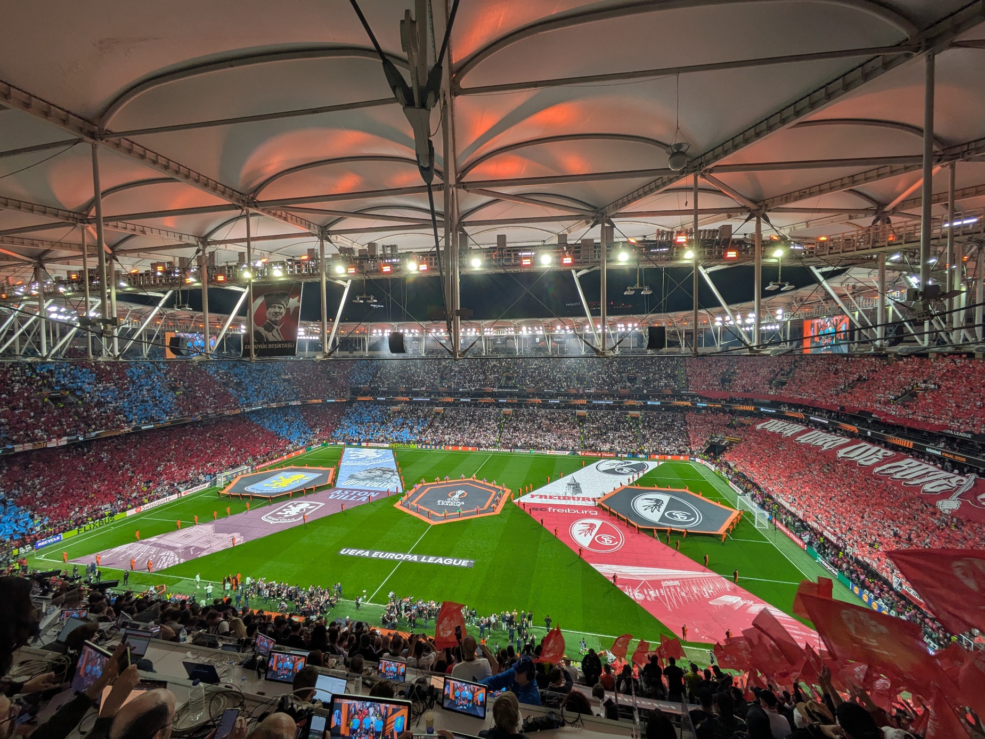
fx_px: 399
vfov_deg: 85.7
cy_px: 370
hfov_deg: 102.0
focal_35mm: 14
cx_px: 492
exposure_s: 1/101
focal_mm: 1.83
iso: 45
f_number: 2.2
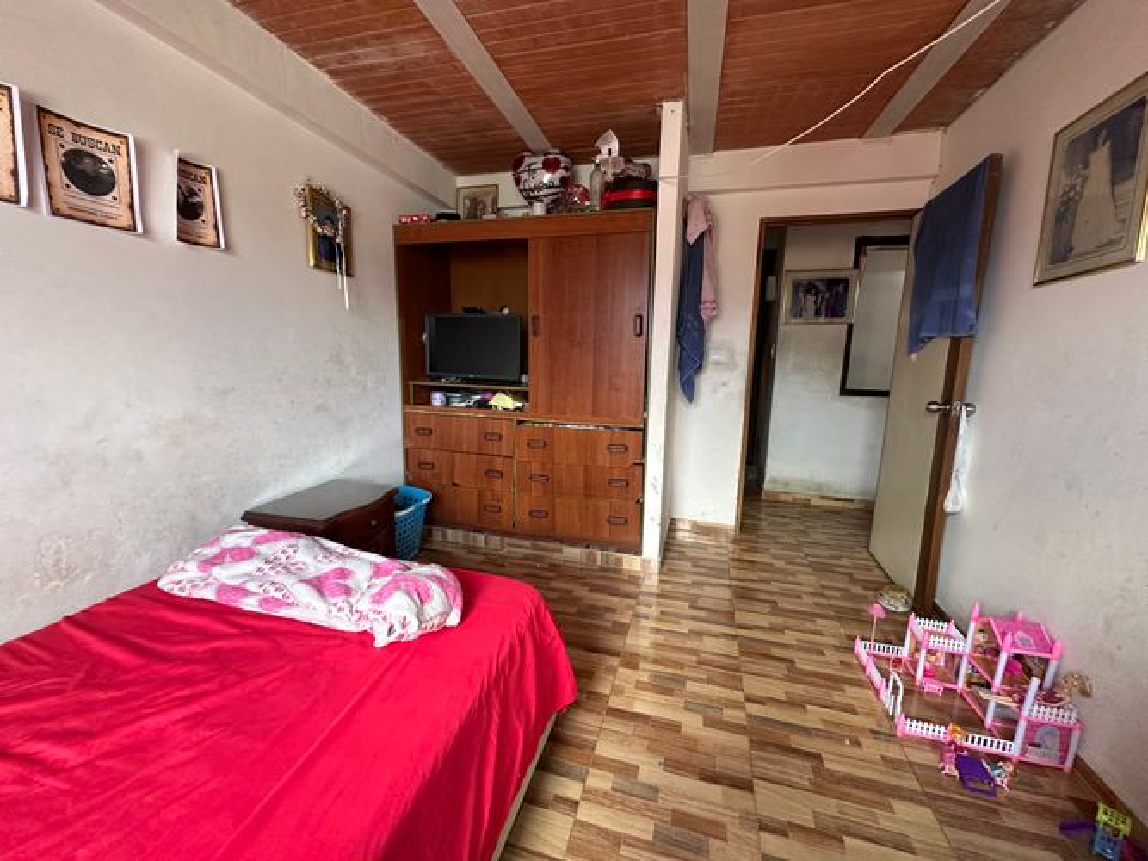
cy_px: 430
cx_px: 574
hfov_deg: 102.1
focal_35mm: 14
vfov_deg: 85.7
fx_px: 464
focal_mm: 2.22
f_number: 2.2
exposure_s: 1/99
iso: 250
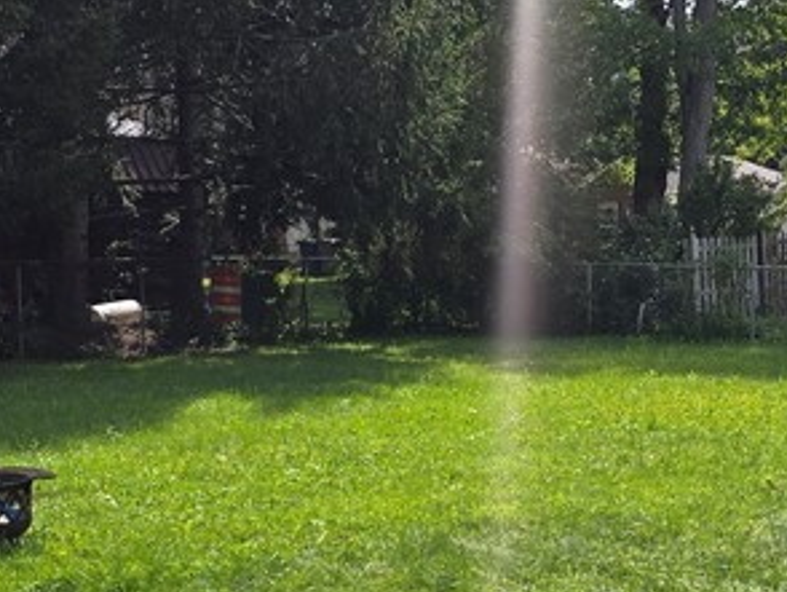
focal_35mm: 80
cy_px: 450
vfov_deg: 18.3
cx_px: 616
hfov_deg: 24.1
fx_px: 1820
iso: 12
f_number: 1.7
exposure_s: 1/553
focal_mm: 6.3
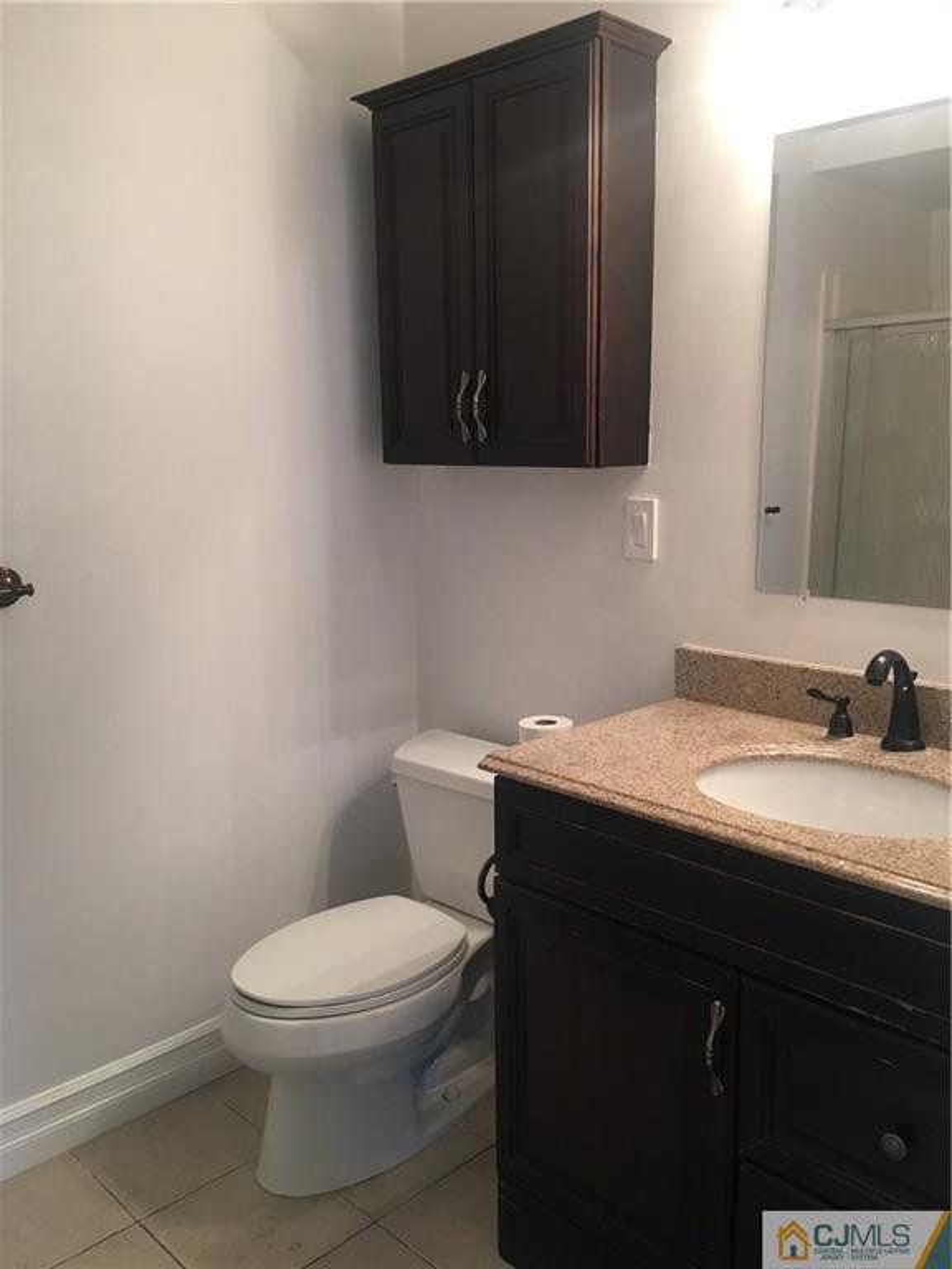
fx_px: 1063
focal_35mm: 29
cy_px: 634
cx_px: 476
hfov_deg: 48.2
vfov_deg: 61.7
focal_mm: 4.15
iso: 100
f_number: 2.2
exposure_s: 1/30
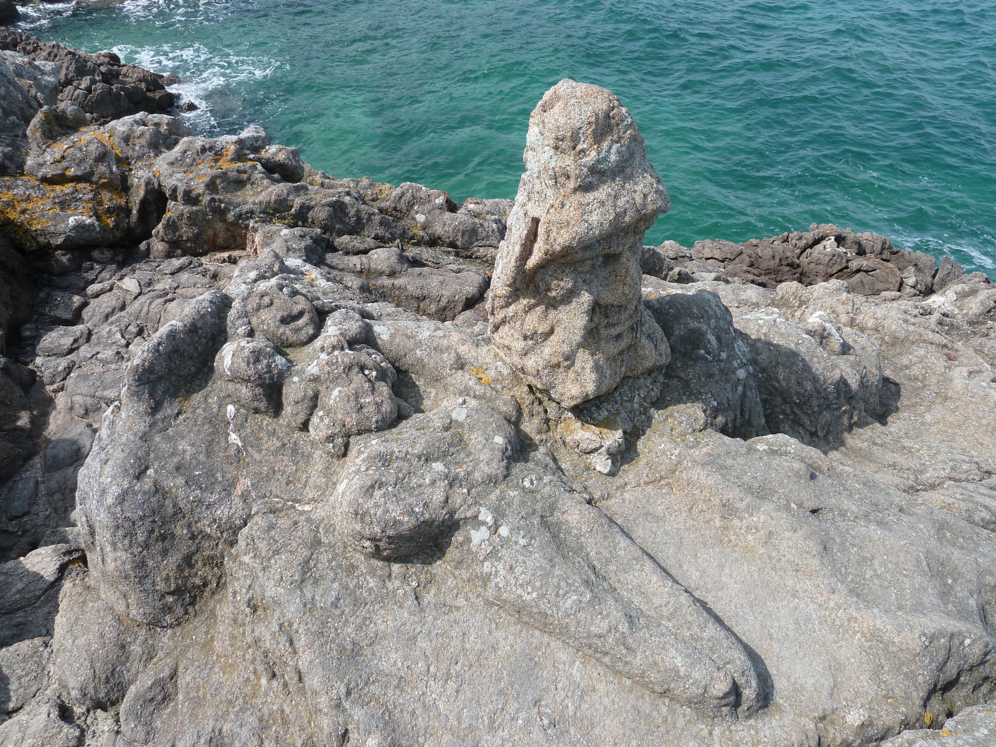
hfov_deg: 69.4
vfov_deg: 54.9
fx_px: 719
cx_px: 498
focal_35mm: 25
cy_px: 374
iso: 80
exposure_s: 1/320
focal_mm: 4.1
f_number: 4
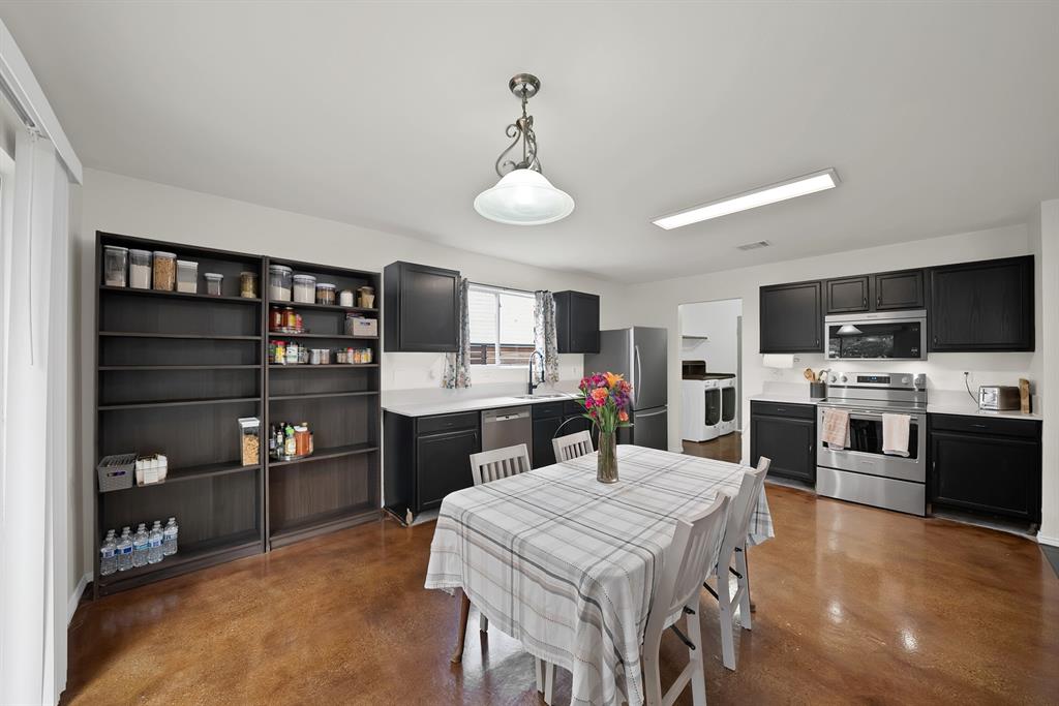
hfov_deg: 112.6
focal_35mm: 12
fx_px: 353
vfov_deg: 90.0
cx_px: 530
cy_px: 353
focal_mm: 12
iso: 640
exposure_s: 1/4
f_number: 9
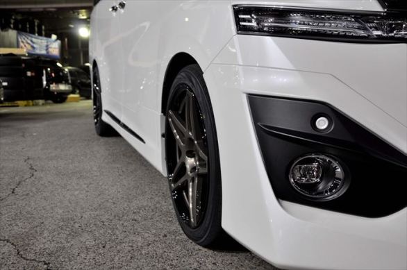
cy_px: 135
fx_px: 474
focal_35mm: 42
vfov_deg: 31.8
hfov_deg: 46.5
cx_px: 204
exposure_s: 1/30
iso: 320
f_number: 5.6
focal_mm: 28
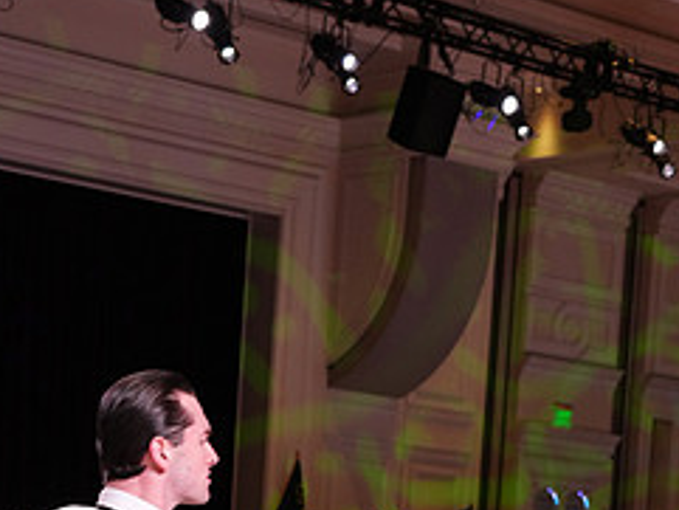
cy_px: 803
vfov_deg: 11.9
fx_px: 2316
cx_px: 435
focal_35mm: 118
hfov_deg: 16.7
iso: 2000
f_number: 5.6
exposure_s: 1/250
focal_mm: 51
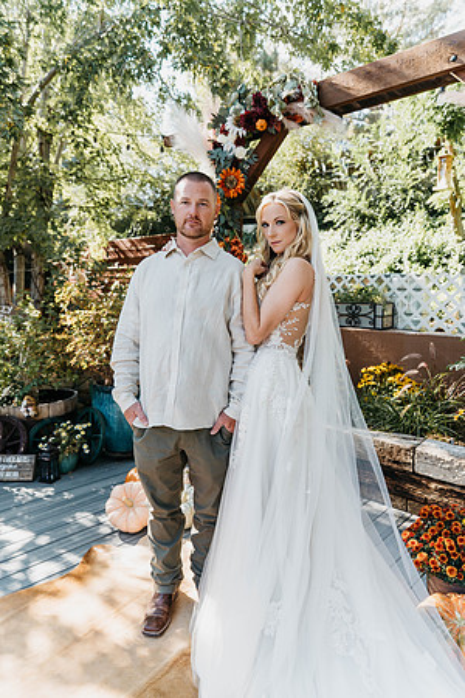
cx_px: 232
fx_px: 465
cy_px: 349
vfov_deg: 73.7
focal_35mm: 24
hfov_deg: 53.1
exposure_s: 1/400
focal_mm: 24
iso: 160
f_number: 2.8
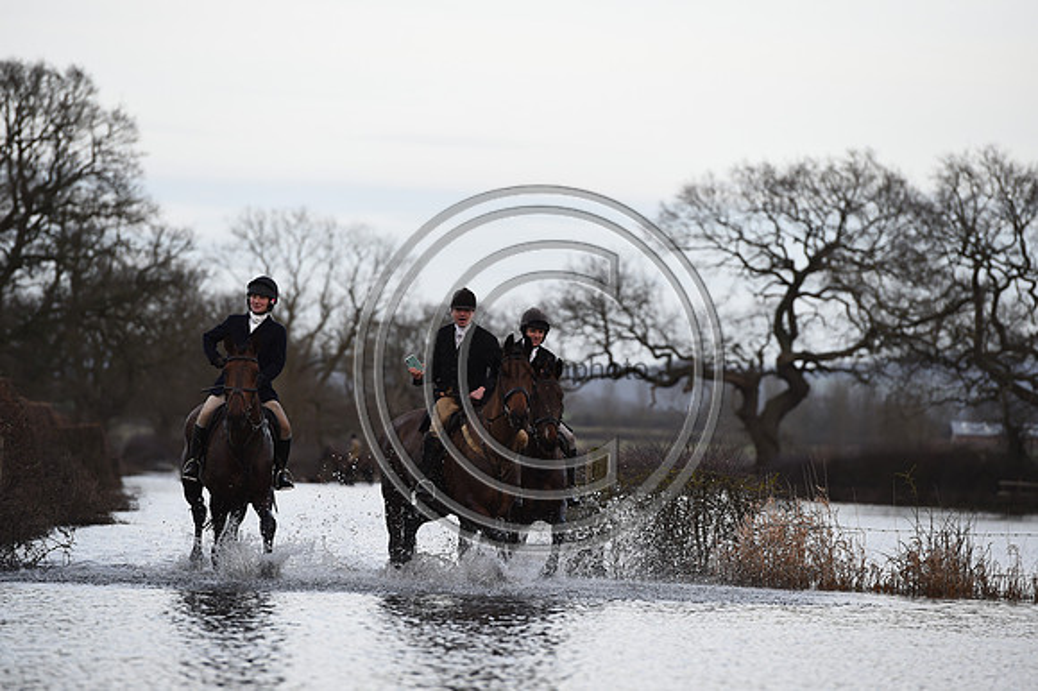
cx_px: 519
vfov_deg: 6.9
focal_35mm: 200
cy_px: 346
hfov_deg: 10.3
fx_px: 5763
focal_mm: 200
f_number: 4.5
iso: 900
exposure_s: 1/1000
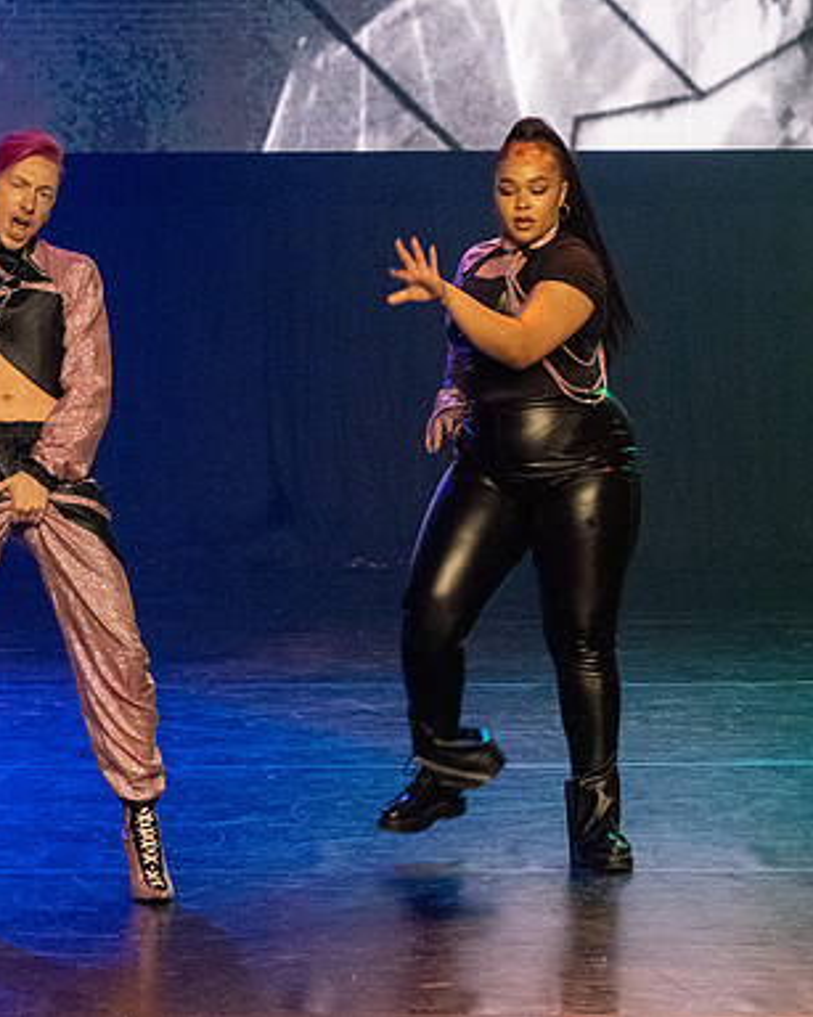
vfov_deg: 11.0
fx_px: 5266
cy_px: 570
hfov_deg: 8.8
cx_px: 22
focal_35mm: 175
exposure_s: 1/160
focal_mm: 70
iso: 7200
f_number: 4
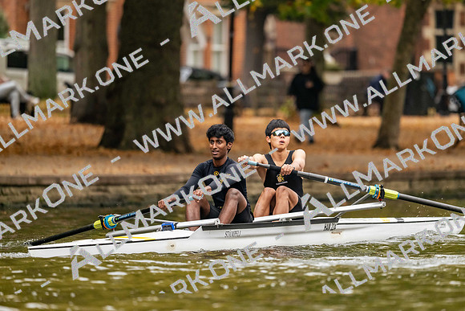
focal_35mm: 400
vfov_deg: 3.4
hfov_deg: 5.2
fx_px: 5168
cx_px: 232
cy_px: 156
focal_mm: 400
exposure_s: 1/2500
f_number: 4.5
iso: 2800
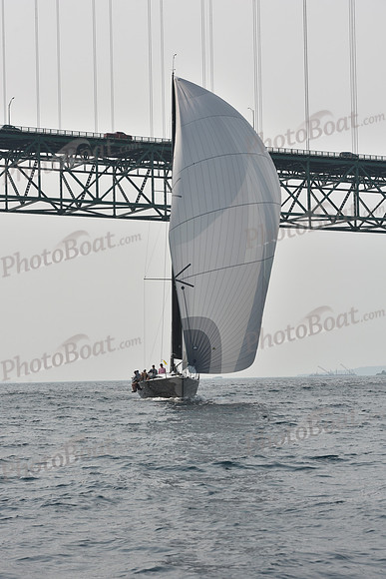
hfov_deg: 14.9
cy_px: 290
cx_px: 193
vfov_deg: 22.1
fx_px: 1479
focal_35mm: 92
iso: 250
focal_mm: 92
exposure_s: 1/1250
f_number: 9
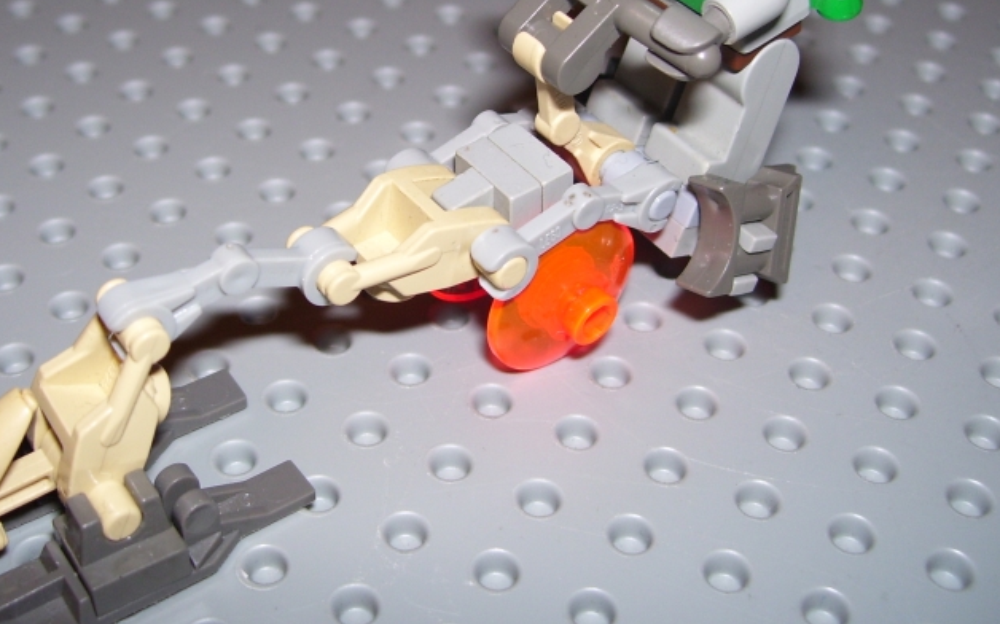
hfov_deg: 40.1
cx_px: 398
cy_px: 204
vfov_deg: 25.7
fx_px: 1362
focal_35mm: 50
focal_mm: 6
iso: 80
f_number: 2.7
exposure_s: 1/60
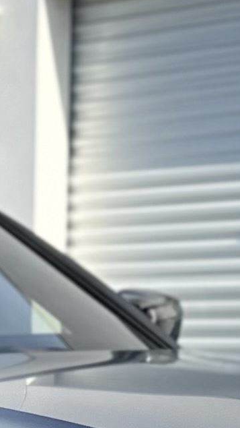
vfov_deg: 12.1
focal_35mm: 166
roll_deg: -0.9
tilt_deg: -10.7
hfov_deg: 7.2
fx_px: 1879
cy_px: 708
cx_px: -124
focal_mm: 6.86
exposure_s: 1/2155
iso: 80
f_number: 1.78
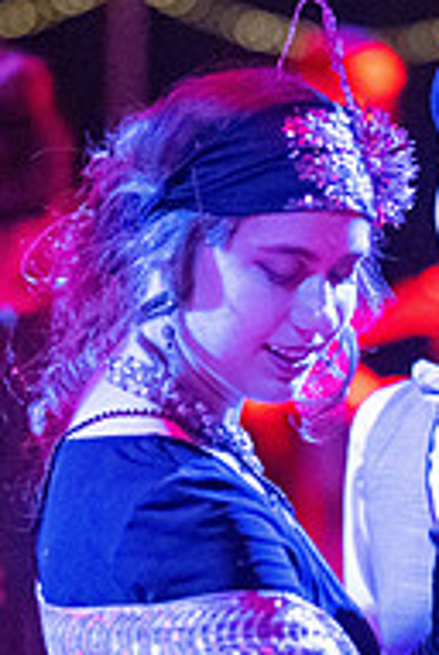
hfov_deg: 4.6
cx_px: 344
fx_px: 5467
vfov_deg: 6.8
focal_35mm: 300
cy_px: 641
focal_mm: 85
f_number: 1.8
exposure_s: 1/160
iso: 10000
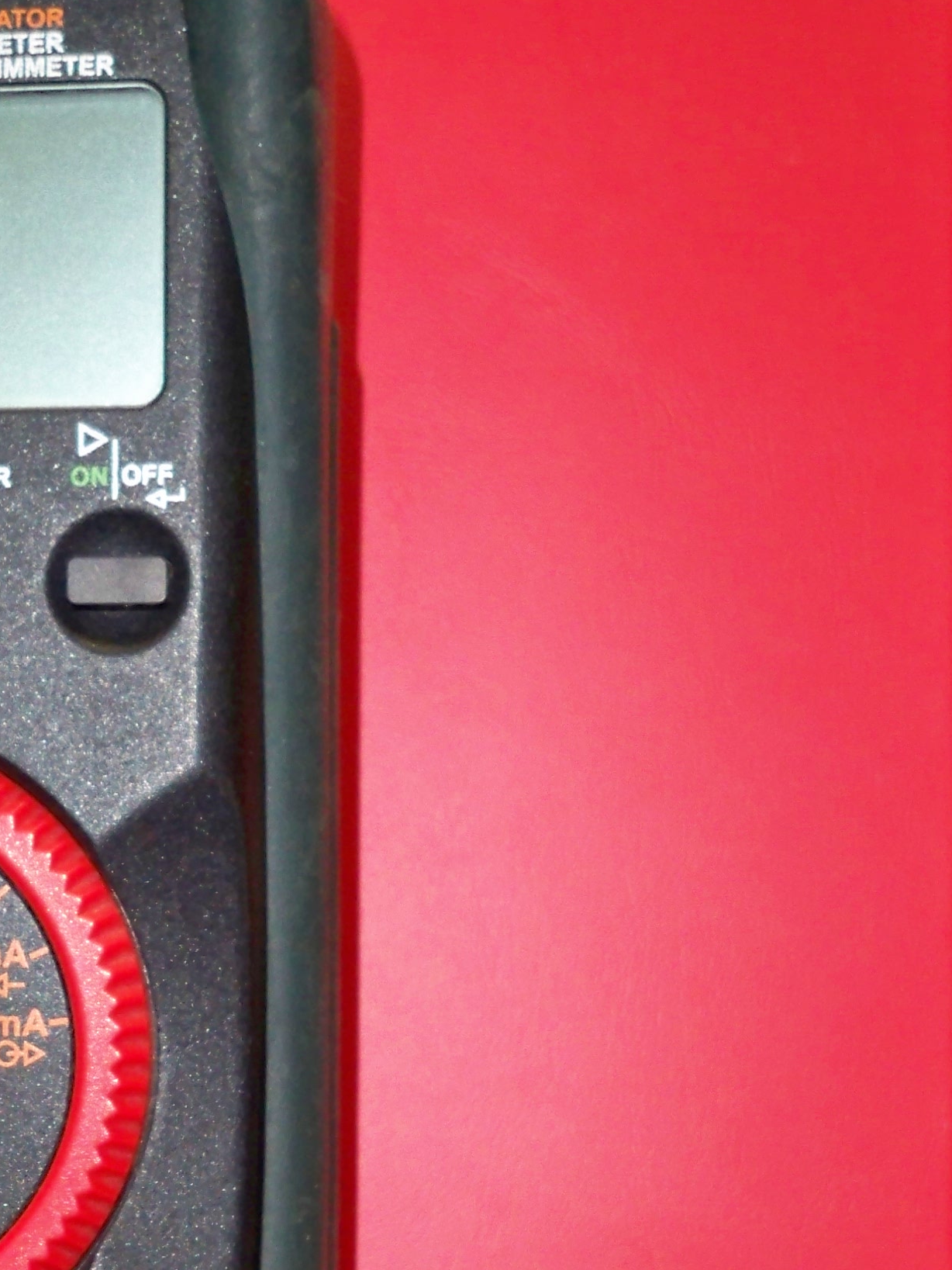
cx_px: 64
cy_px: 985
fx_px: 2860
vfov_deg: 24.7
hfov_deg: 18.5
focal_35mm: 78
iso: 200
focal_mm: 6.3
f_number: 3.1
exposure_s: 1/60
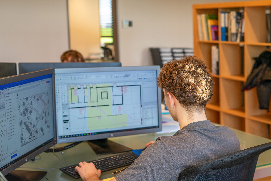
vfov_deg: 27.0
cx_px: 136
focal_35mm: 50
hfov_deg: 39.6
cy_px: 90
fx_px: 376
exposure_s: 1/250
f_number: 3.2
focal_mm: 50
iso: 200
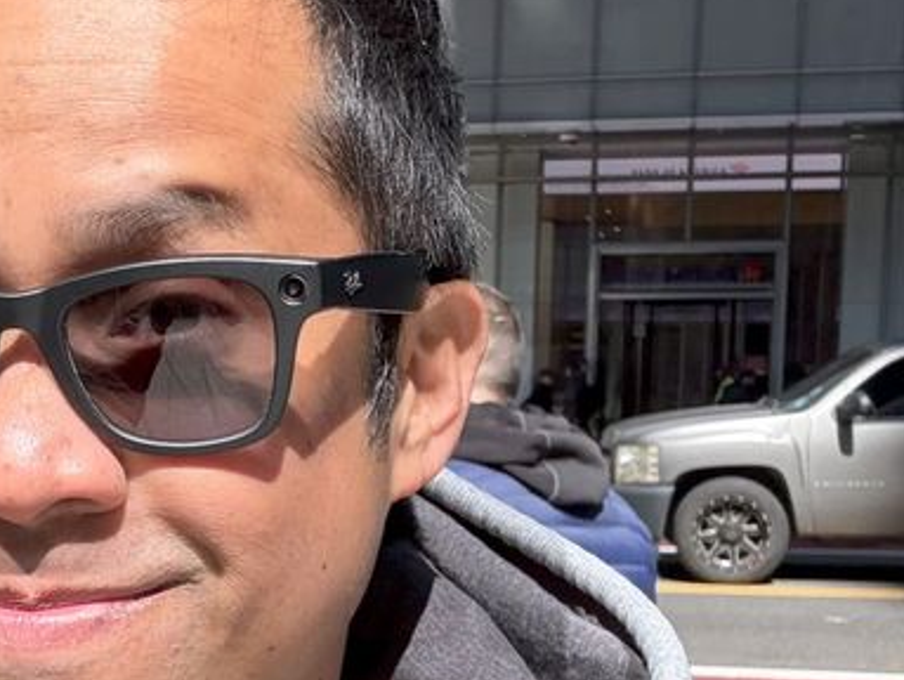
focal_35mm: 72
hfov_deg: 26.7
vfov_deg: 20.2
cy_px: 555
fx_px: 1882
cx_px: 224
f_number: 1.9
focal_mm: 2.69
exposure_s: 1/1080
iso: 25
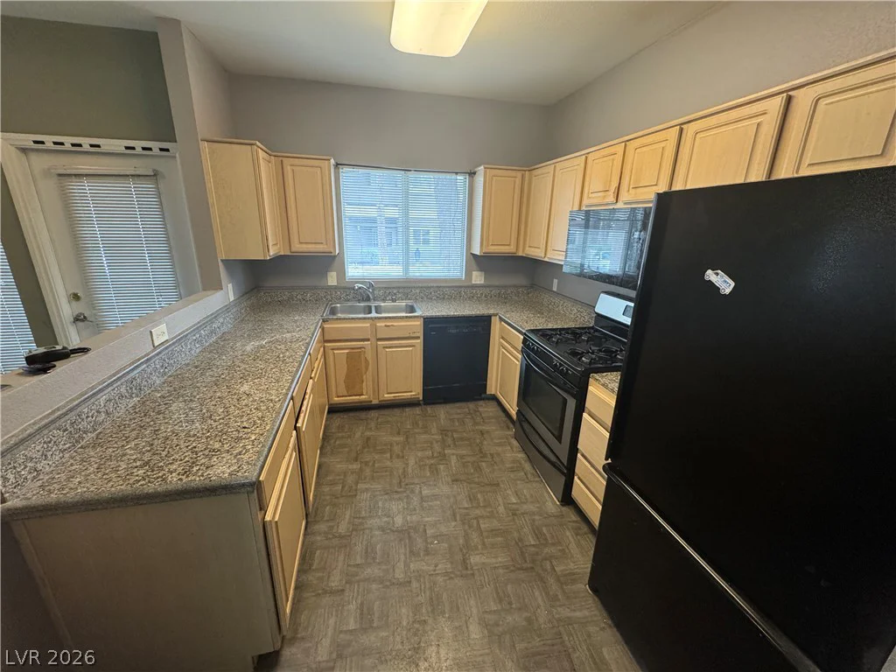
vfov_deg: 85.7
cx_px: 448
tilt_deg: -17.7
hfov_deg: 102.1
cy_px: 336
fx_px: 362
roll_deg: -1.5
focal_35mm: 14
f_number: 2.2
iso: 320
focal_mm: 2.22
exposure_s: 1/60
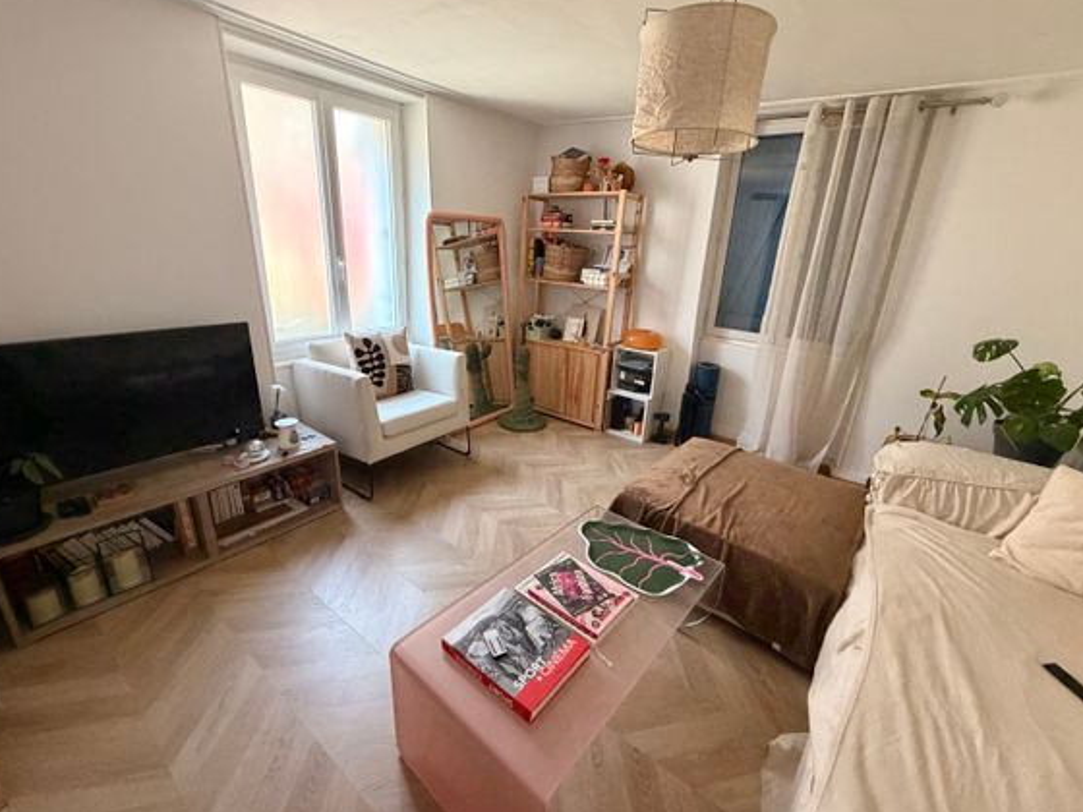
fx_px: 469
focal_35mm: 15
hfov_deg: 98.2
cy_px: 391
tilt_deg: -17.4
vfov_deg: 81.7
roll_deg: -3.0
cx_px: 551
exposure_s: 1/60
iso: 500
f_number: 2.2
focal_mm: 2.22
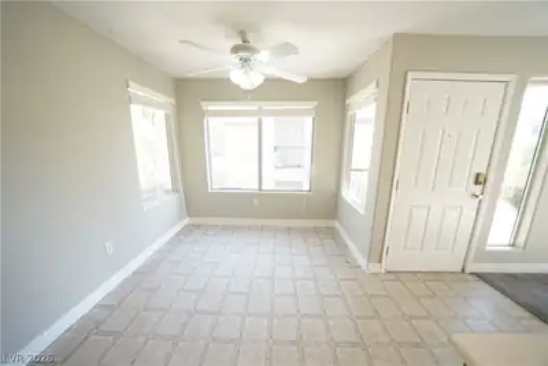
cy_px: 183
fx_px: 183
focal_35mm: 12
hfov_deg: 112.6
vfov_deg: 90.1
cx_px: 274
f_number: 9
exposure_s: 1/125
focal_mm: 12
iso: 3200
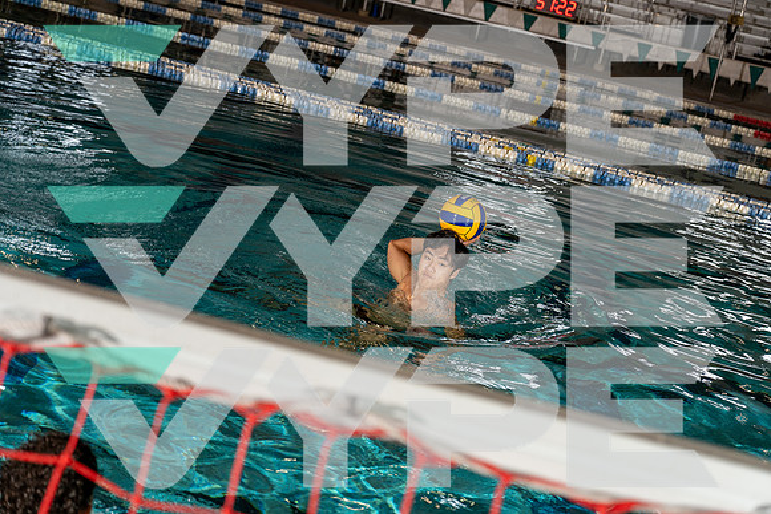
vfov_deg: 22.6
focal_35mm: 60
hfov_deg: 33.4
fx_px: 1285
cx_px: 386
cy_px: 257
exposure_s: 1/250
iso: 100
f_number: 4
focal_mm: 60
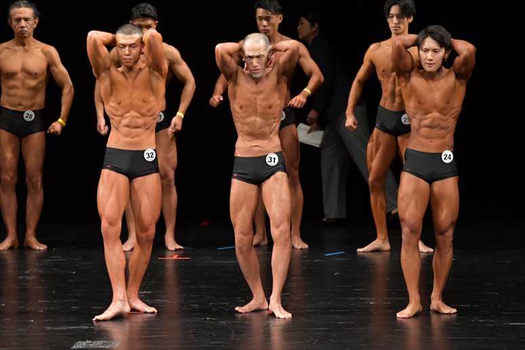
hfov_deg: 7.6
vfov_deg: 5.1
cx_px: 262
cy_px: 175
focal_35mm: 270
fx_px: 3936
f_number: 5.6
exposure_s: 1/400
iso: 3200
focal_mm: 180
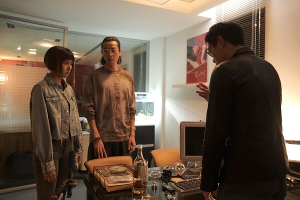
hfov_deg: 61.9
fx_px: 250
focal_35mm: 30
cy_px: 100
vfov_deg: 43.6
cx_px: 150
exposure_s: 1/100
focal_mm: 20
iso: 3200
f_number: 1.8
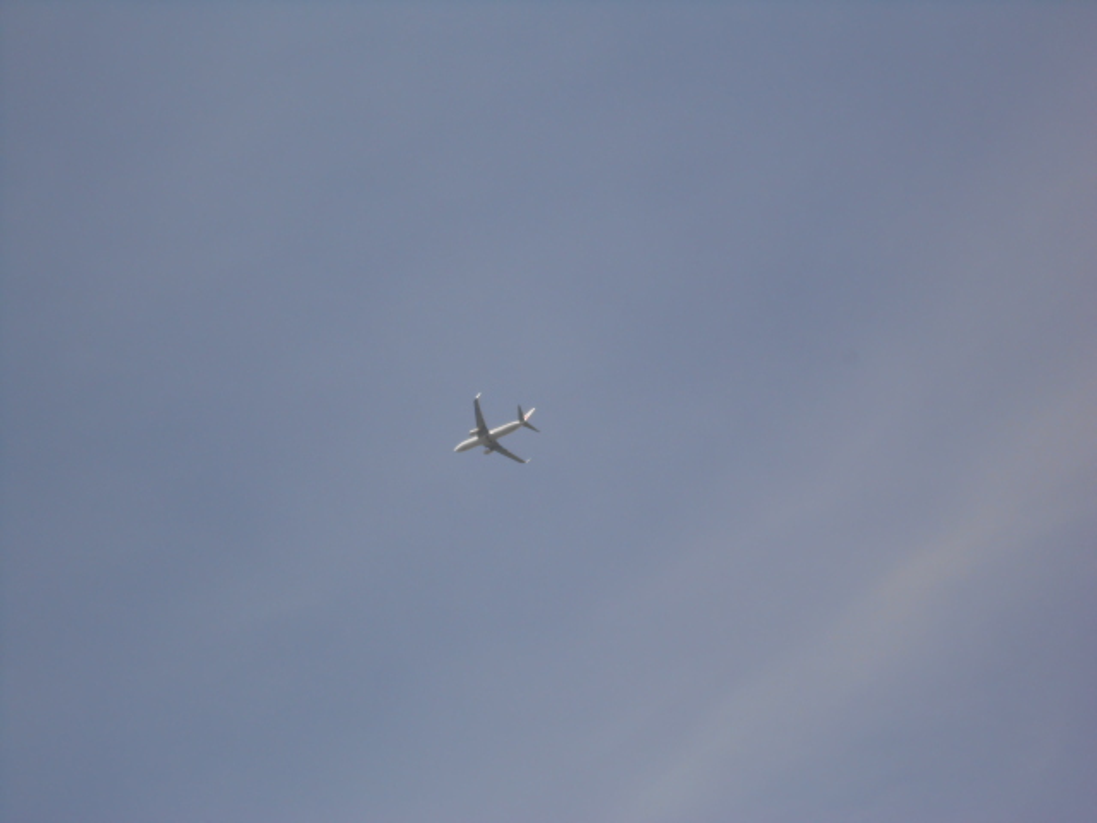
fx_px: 4944
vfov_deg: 9.5
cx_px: 548
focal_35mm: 156
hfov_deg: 12.7
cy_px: 412
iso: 80
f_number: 6.5
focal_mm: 27.6
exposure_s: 1/500
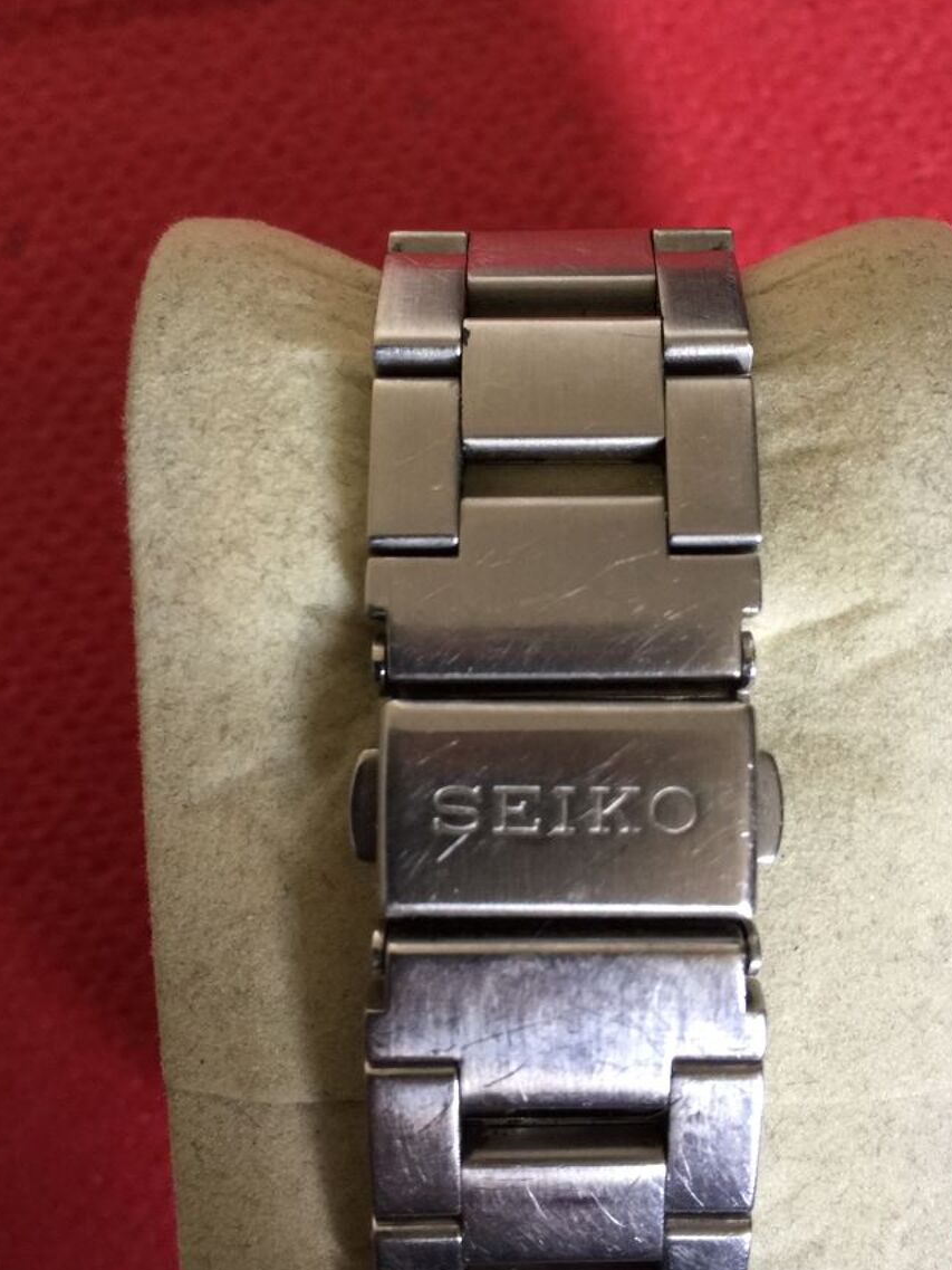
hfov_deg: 41.7
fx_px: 1247
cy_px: 609
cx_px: 544
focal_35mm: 34
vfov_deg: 53.9
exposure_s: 1/17
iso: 80
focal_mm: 4.15
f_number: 2.2
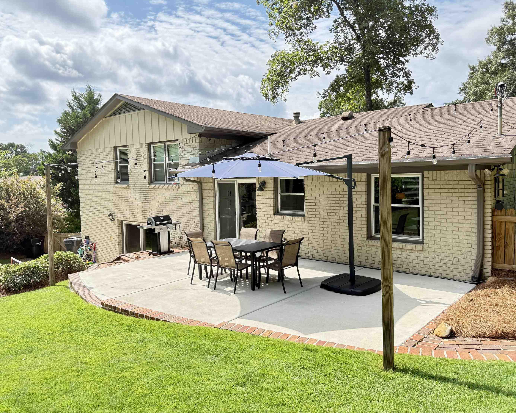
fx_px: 397
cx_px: 268
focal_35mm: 26
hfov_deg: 66.0
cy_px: 199
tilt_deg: -2.9
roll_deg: +2.0
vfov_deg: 54.9
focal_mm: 6.76
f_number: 1.78
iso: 100
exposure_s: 1/1770
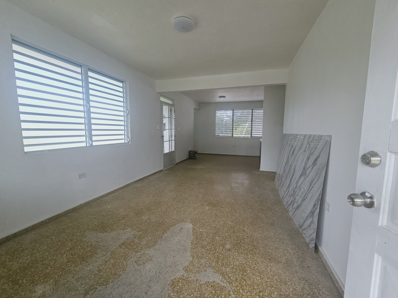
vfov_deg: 89.9
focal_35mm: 13
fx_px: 149
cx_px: 199
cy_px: 149
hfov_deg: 106.2
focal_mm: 2.2
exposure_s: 1/169
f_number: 2.2
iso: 50
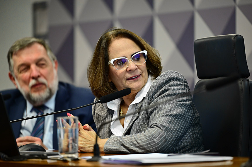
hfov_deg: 10.3
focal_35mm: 200
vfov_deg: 6.8
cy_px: 84
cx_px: 126
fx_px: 1397
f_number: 2.8
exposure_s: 1/125
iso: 800
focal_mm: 200
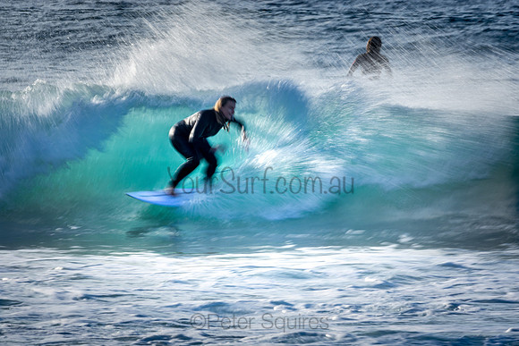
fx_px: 10815
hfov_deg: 2.7
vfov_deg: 1.8
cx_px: 260
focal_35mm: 750
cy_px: 173
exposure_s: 1/20
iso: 125
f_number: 32
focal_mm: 500
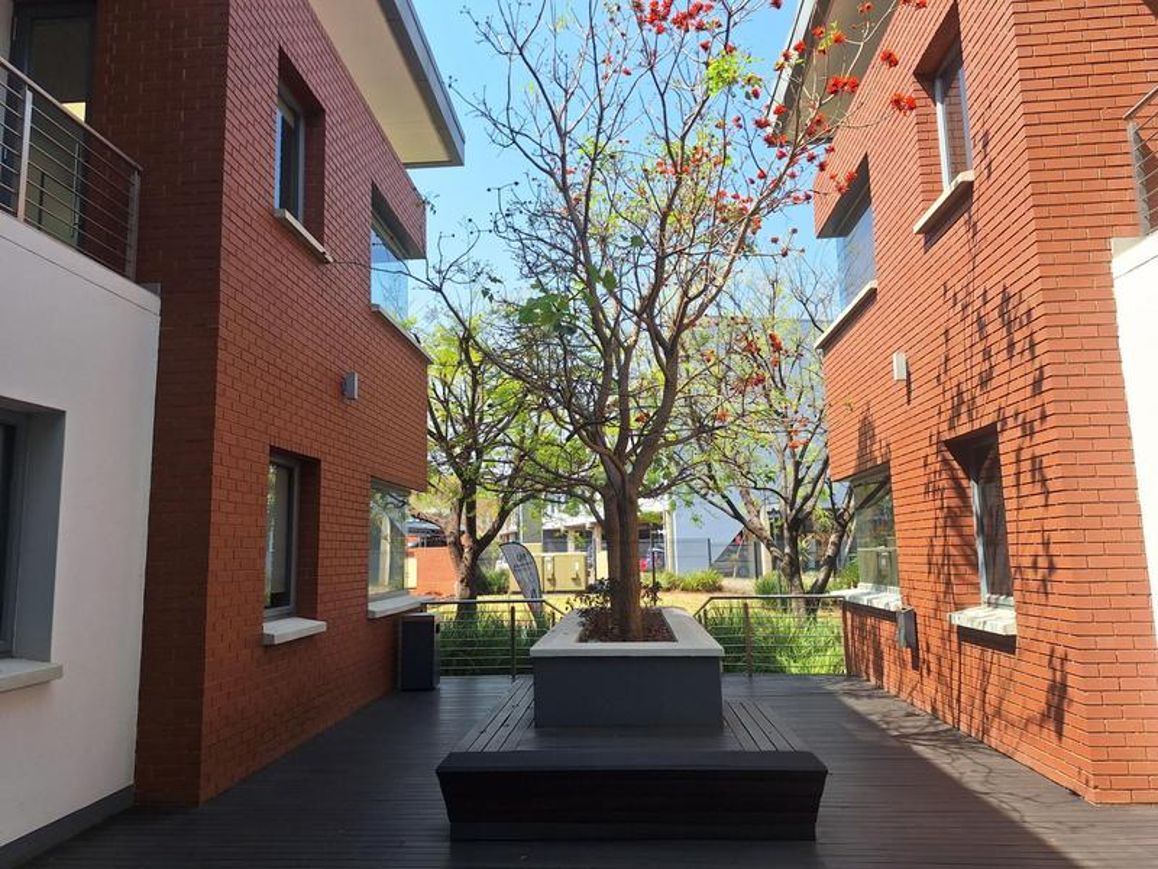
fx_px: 769
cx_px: 579
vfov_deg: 58.9
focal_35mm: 23
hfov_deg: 73.9
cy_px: 434
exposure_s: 1/1179
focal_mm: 5.54
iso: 40
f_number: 1.8
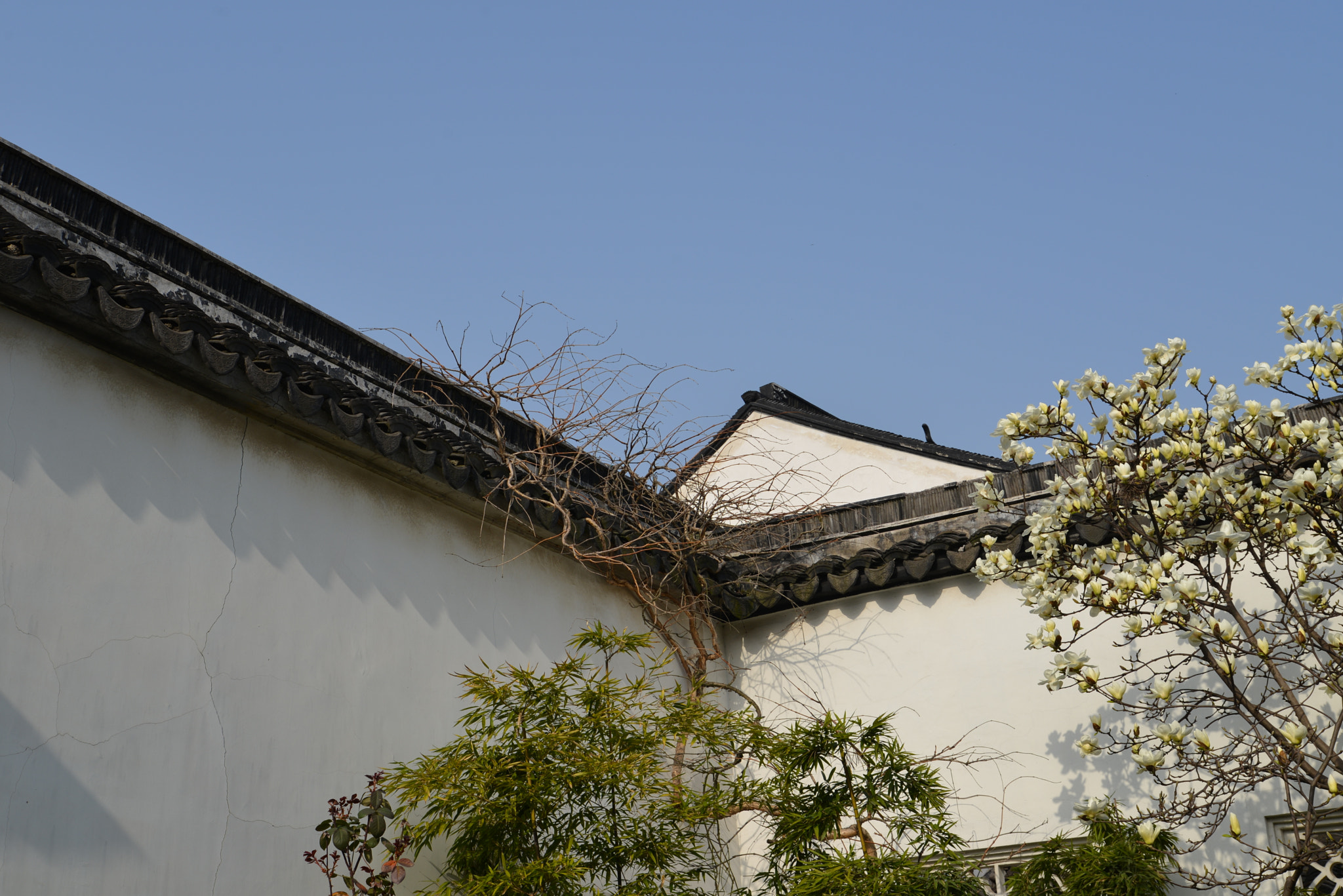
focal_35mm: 46
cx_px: 672
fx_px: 1717
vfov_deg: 29.3
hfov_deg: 42.7
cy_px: 448
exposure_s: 1/250
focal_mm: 46
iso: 100
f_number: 8
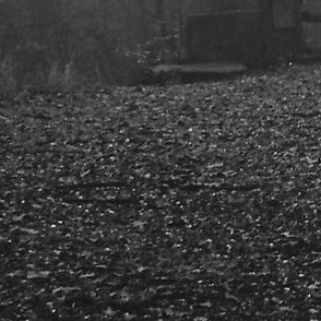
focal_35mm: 250
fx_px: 2623
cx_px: 888
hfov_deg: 6.5
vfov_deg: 6.9
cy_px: -217
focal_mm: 24
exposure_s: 1/40
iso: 160
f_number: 4.5
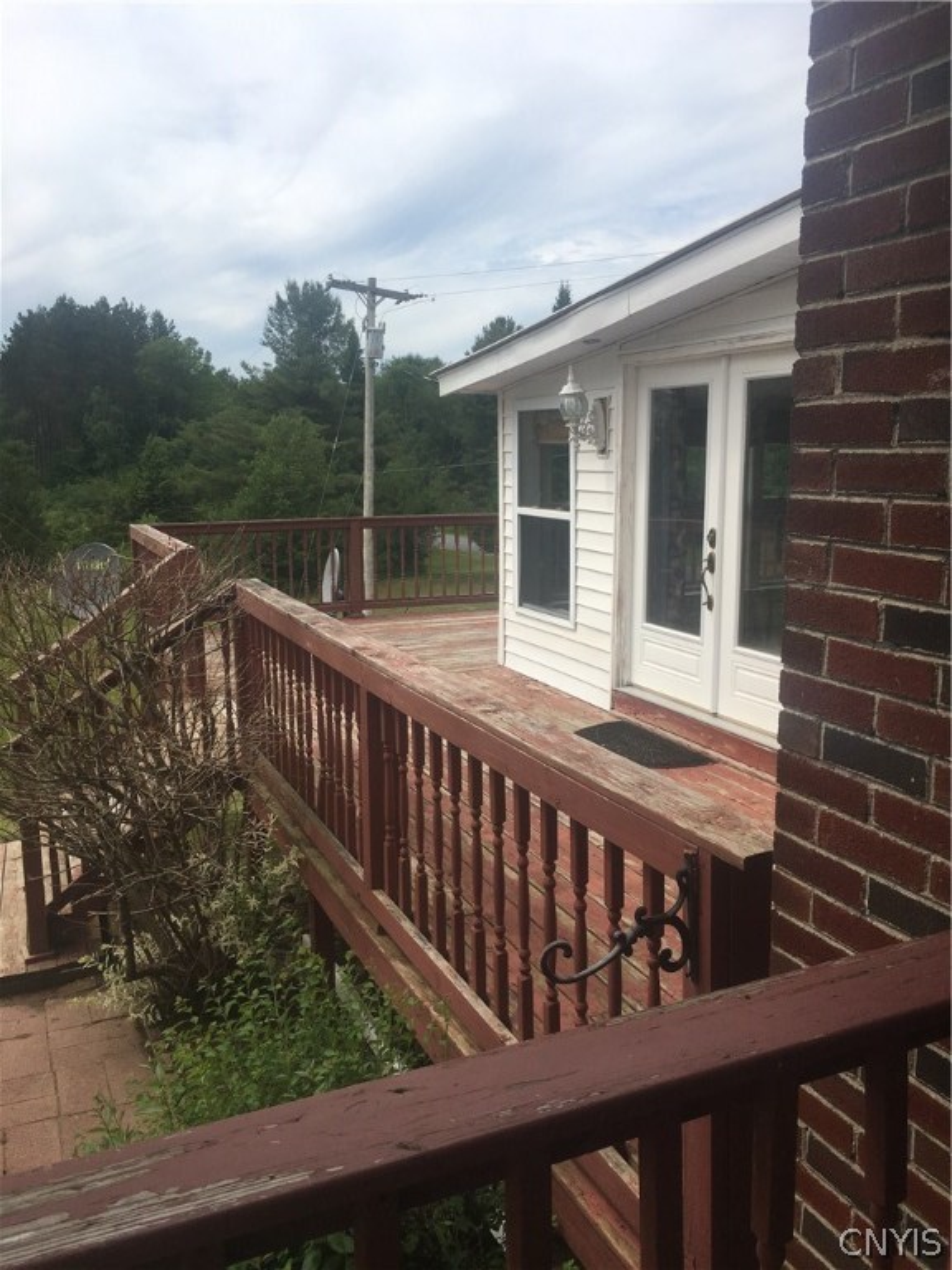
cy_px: 635
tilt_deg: -10.9
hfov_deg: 48.2
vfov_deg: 61.7
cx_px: 476
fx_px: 1063
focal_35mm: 29
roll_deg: -0.9
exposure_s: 1/2262
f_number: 2.2
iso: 25
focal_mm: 4.15
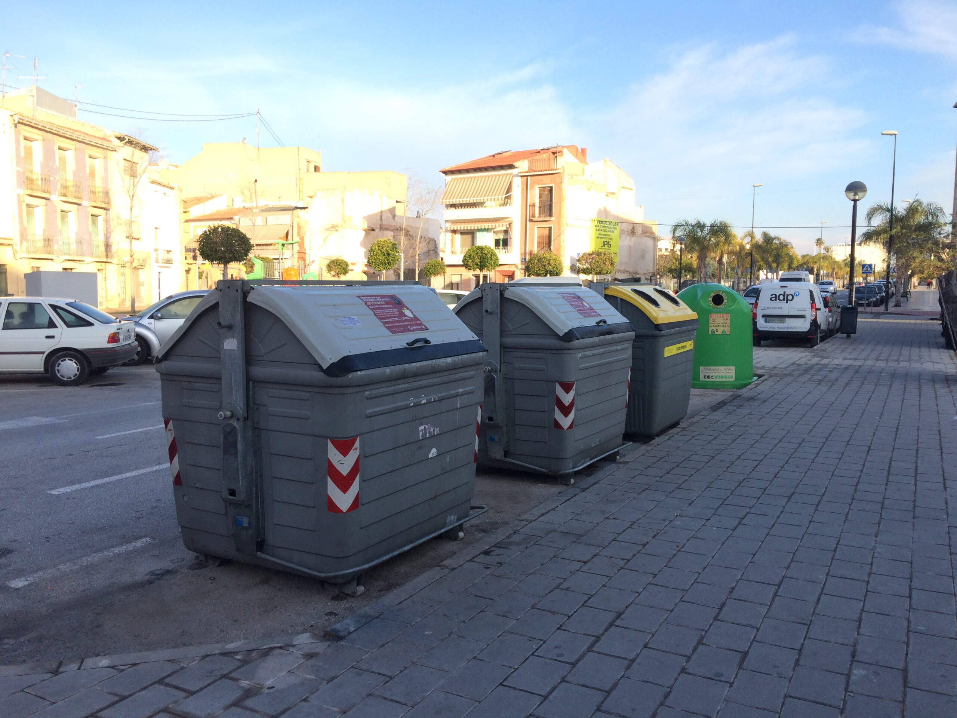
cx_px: 478
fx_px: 802
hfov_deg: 61.7
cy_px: 359
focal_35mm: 29
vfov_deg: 48.2
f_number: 2.2
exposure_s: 1/519
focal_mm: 4.15
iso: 32
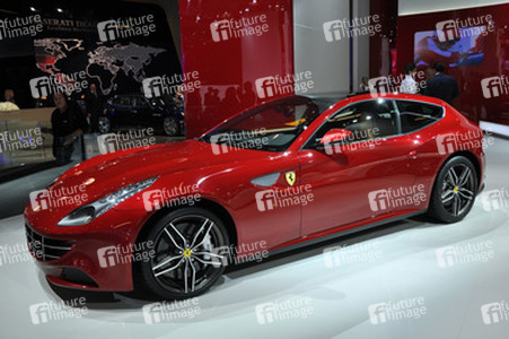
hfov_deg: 57.3
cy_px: 170
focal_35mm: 33
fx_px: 466
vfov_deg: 39.9
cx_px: 254
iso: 640
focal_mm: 22
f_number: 6.3
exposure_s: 1/125
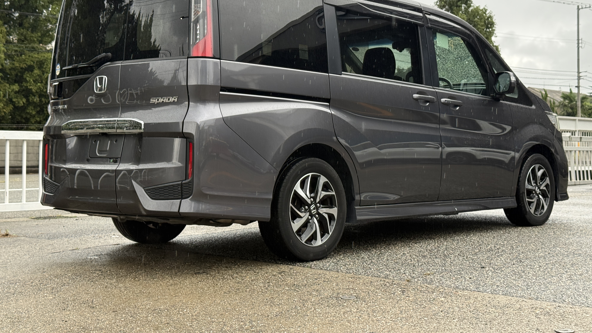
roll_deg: -0.4
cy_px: 115
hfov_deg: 39.2
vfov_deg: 22.6
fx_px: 832
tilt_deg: +2.7
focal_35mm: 53
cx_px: 299
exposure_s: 1/455
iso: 100
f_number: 1.78
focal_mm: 6.76
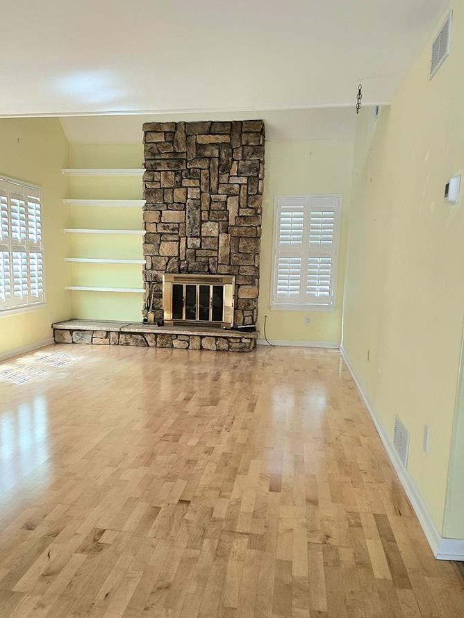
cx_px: 201
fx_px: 554
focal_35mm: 31
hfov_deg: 45.4
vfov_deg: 58.0
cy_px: 360
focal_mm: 6.3
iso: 200
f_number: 1.7
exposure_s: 1/120
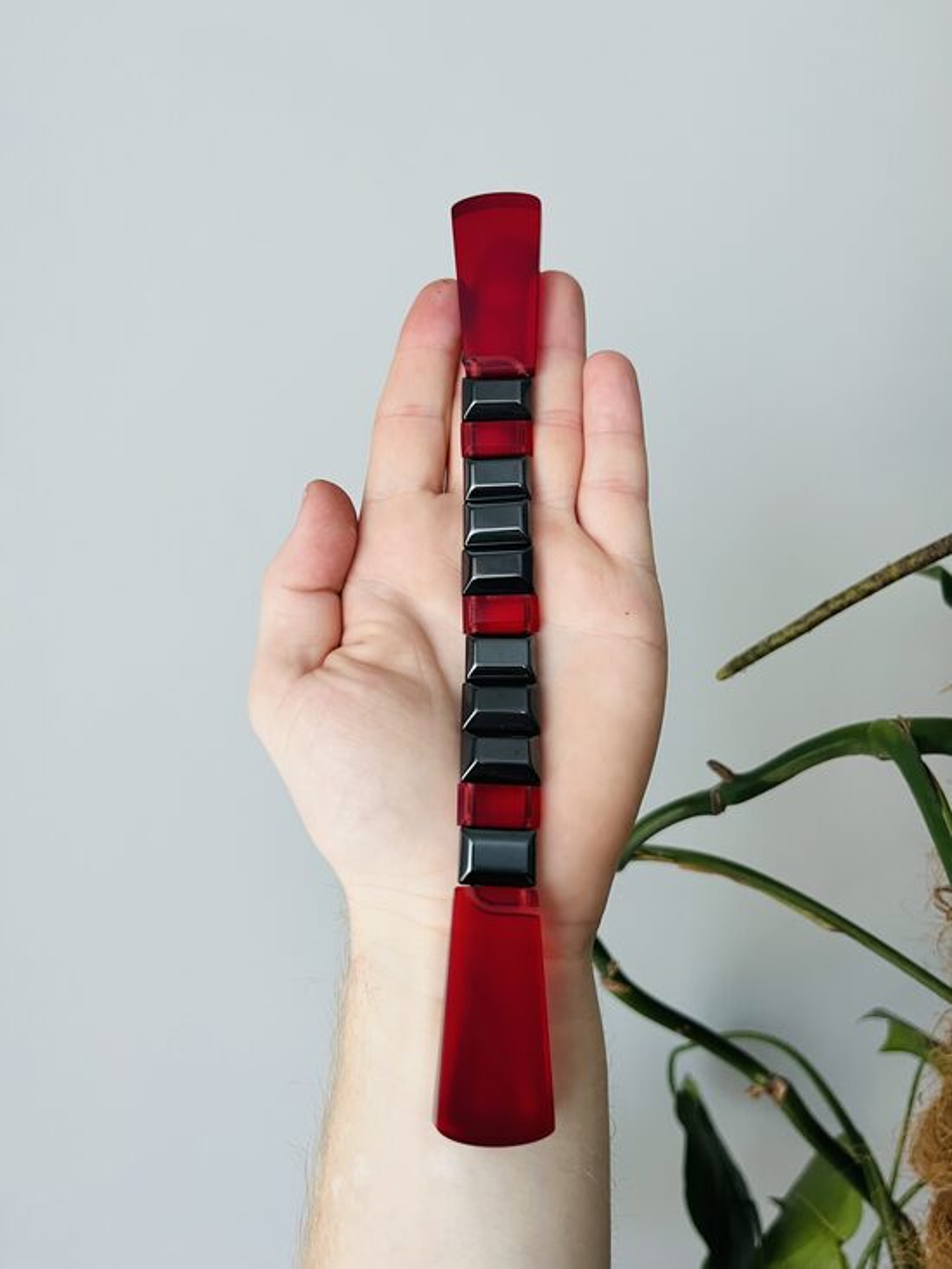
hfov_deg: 53.1
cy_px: 634
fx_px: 953
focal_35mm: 26
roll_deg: +2.0
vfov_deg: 67.3
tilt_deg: -16.6
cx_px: 476
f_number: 1.6
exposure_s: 1/60
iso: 125
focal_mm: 5.1
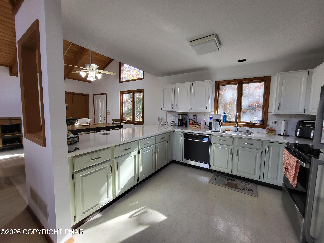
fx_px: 122
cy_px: 122
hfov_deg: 106.2
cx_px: 162
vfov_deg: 89.9
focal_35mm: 13
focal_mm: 1.74
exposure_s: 1/60
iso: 125
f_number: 2.2
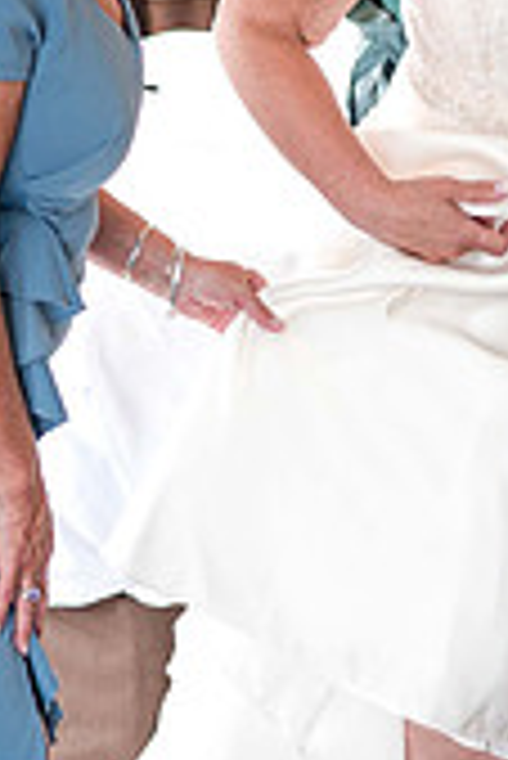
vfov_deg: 14.5
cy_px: 313
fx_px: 2978
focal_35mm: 141
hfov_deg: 9.7
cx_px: 544
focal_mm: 35
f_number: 2.2
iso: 400
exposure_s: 1/200
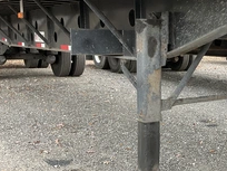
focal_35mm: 57
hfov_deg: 31.7
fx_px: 374
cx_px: 216
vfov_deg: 25.6
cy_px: 94
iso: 64
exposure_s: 1/122
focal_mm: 3
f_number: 1.8
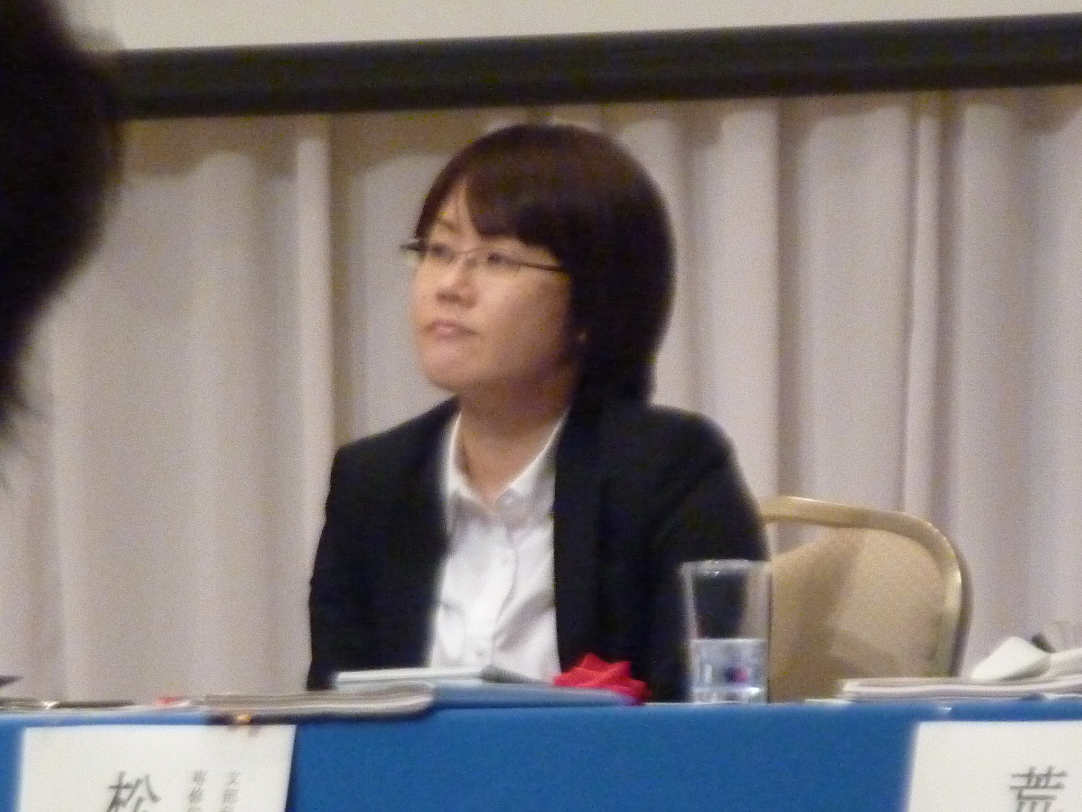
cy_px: 406
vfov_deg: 2.8
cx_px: 541
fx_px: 16723
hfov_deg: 3.7
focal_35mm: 535
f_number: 4.9
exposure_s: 1/50
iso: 800
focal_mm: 49.2
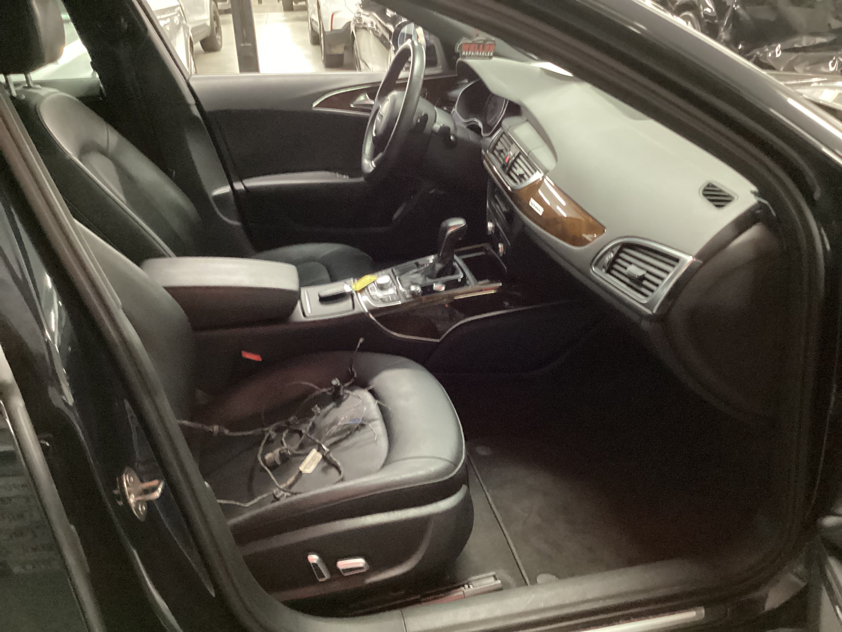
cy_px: 316
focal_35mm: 31
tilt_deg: -29.1
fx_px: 754
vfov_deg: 45.4
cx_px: 421
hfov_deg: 58.4
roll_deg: +2.9
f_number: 2.4
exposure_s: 1/20
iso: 640
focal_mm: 3.3
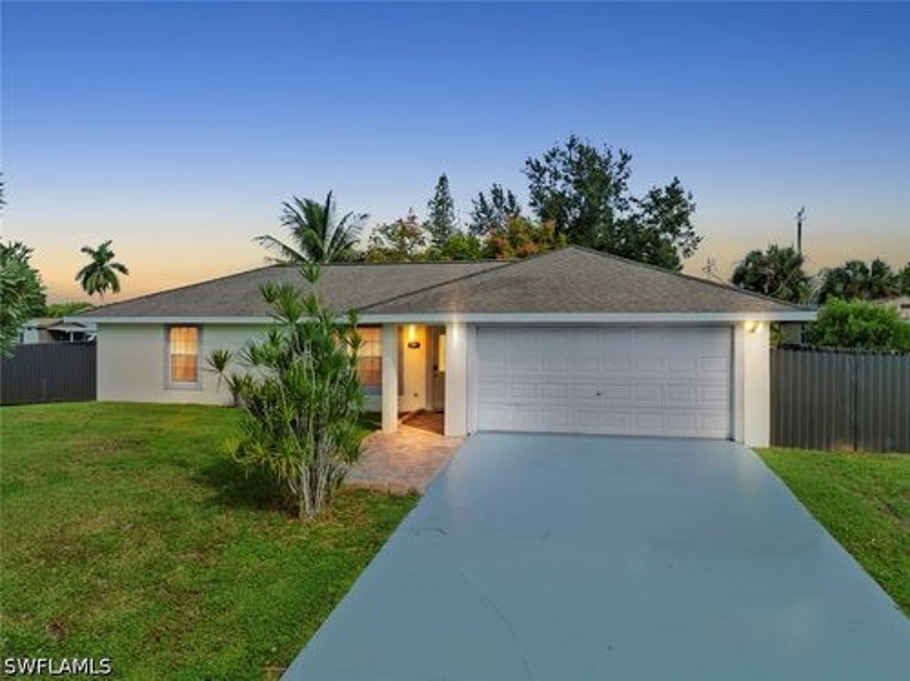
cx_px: 455
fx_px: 630
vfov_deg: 56.7
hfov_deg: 71.6
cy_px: 340
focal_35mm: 24
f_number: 2.8
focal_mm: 12.29
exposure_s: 1/1000
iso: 100
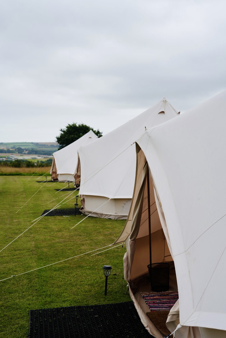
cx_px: 113
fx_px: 470
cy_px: 169
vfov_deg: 39.6
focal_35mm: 50
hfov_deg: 27.0
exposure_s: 1/400
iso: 100
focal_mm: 50
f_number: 5.6
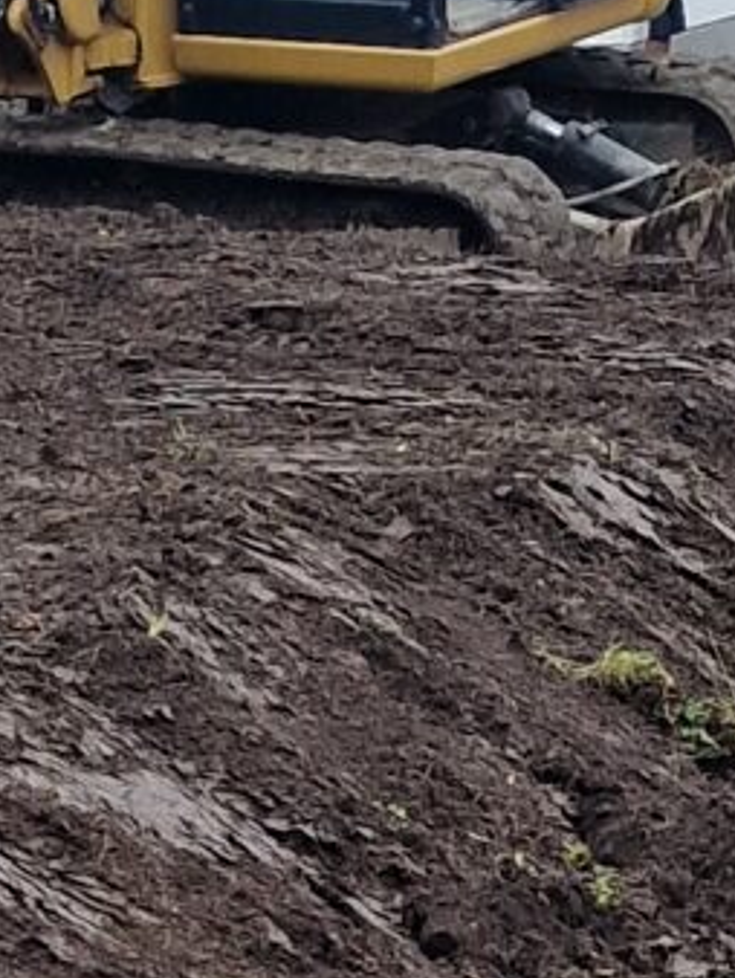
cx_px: 226
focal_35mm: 174
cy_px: 1620
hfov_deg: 8.5
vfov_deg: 10.8
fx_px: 4920
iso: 80
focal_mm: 6.4
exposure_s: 1/180
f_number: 1.8
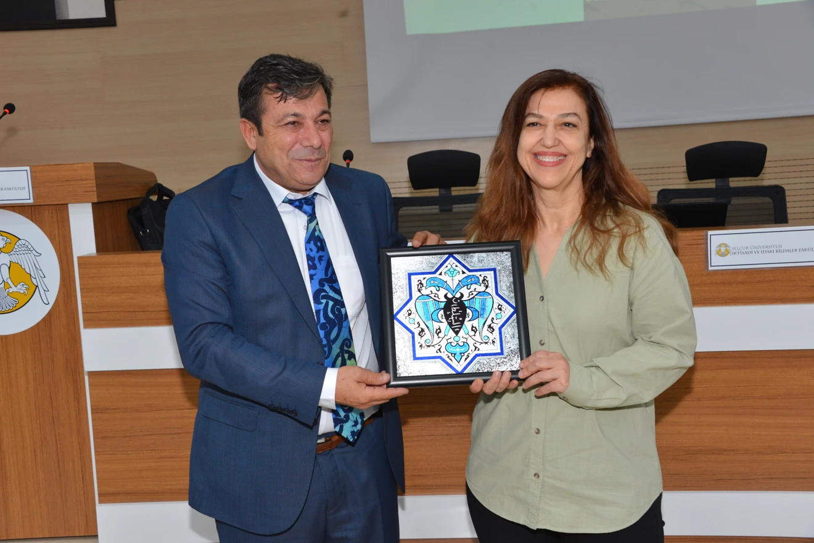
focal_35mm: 40
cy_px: 272
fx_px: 905
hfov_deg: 48.4
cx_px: 407
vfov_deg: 33.4
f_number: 8
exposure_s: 1/100
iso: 1600
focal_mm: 40
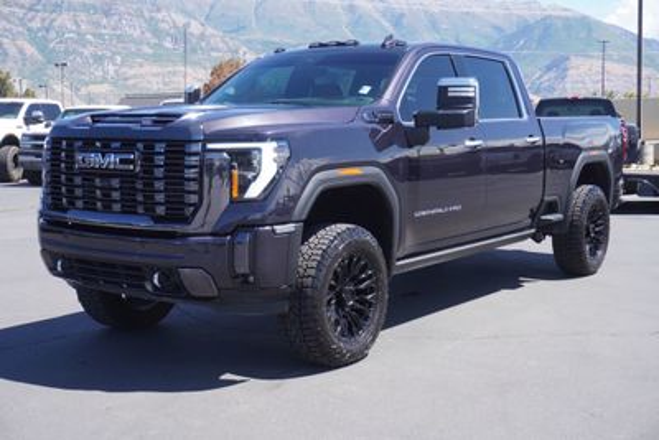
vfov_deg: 27.3
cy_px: 220
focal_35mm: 50
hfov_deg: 40.0
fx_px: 906
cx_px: 330
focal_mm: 33
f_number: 7.1
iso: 100
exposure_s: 1/125
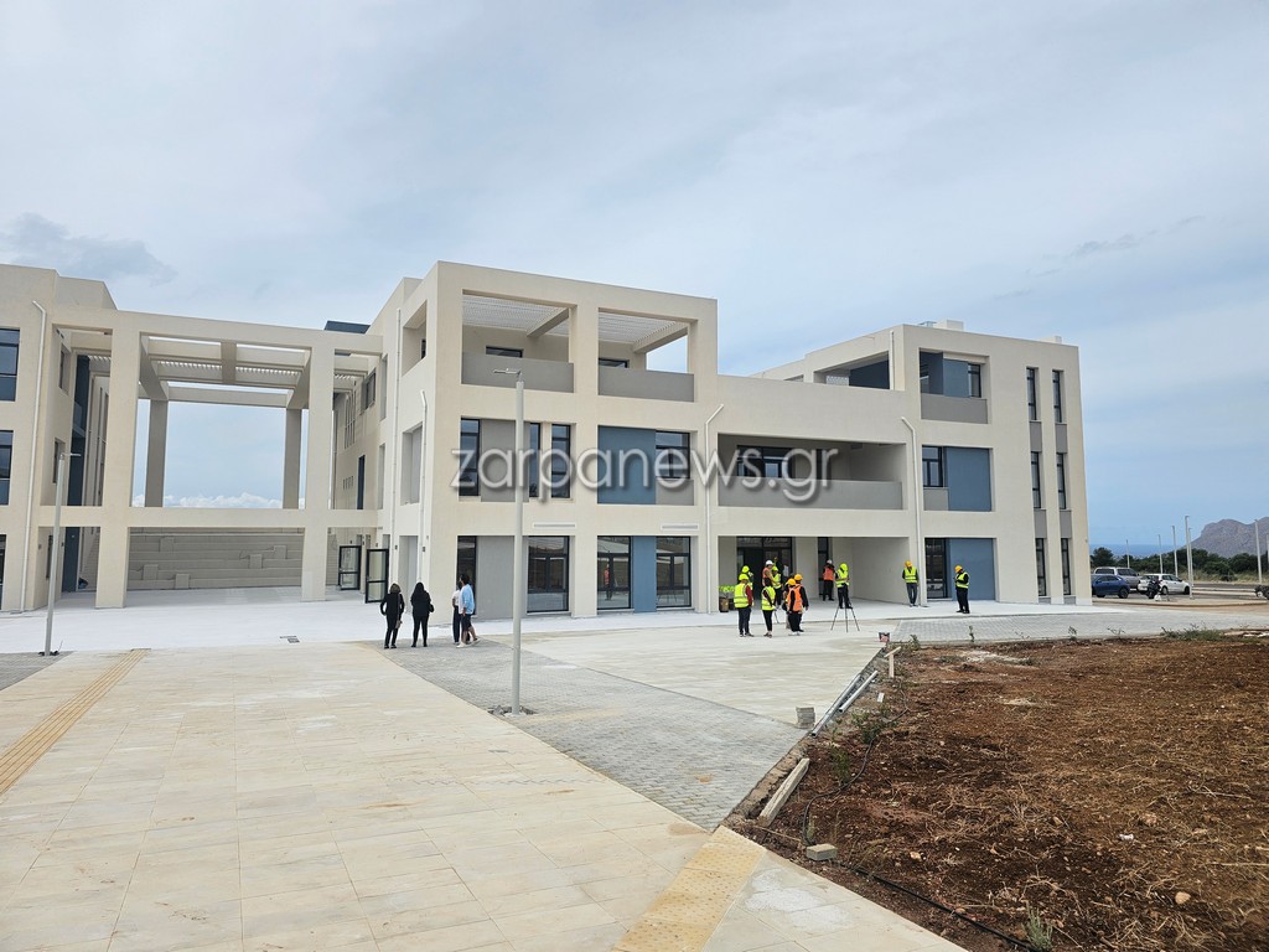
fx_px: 843
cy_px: 476
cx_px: 634
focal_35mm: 23
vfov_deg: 58.9
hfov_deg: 73.9
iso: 10
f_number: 1.7
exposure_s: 1/1765
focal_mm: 6.3
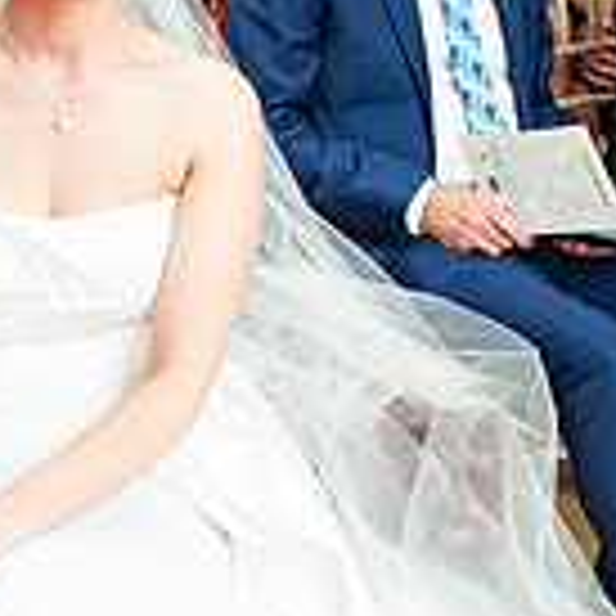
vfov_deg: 9.3
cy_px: 178
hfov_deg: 9.1
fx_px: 3765
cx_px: -337
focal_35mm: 187
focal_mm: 52
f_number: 3.5
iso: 400
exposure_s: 1/200
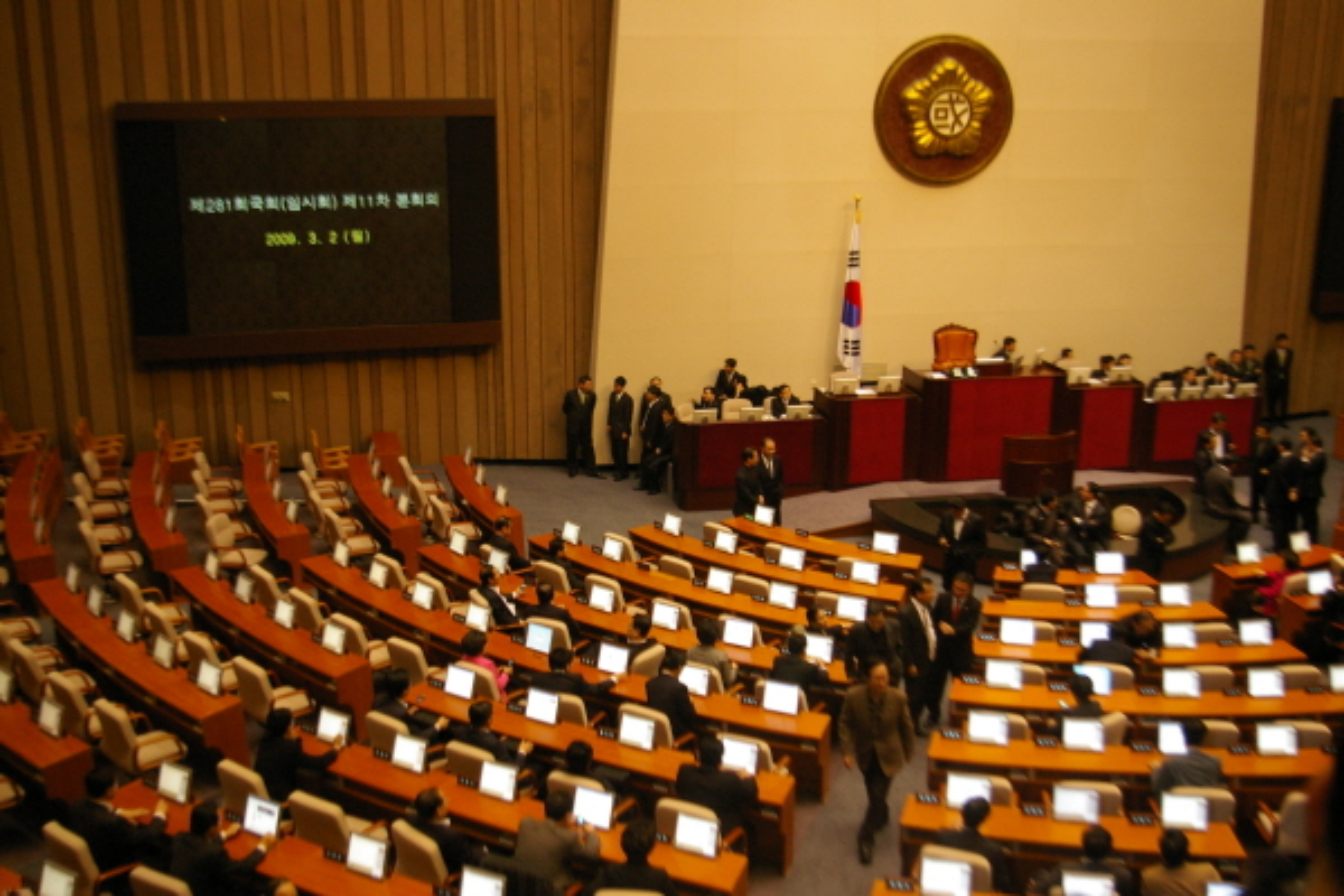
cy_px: 448
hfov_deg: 53.1
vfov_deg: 36.9
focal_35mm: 36
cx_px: 672
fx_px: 1344
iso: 800
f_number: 4
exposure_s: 1/20
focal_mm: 24
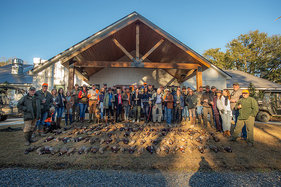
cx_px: 140
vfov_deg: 57.2
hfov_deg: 78.6
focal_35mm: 22
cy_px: 94
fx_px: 172
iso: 160
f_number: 4.5
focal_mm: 22
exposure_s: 1/160
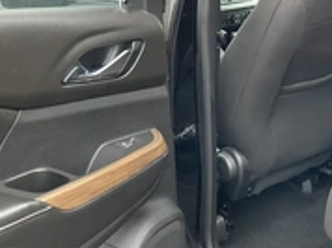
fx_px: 603
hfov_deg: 28.9
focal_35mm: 63
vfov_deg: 23.2
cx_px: 330
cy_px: 91
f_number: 1.8
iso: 64
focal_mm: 3
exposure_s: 1/121
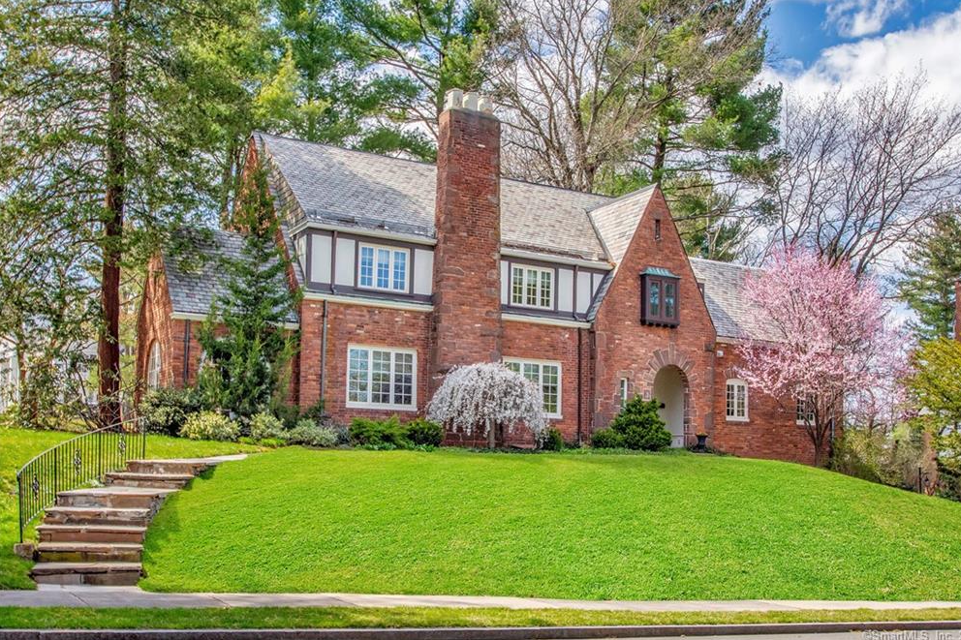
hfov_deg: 57.9
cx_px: 494
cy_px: 314
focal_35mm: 33
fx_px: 868
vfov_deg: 40.5
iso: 500
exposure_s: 1/250
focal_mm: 21
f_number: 11
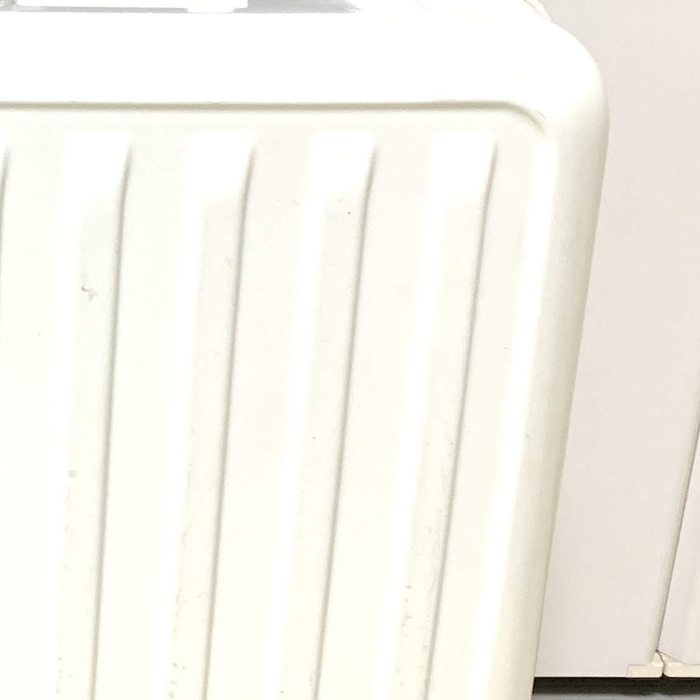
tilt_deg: -20.3
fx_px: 1853
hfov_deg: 20.2
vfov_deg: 21.3
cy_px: 245
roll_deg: -1.2
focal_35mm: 81
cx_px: -109
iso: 200
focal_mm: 4.25
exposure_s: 1/60
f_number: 1.8
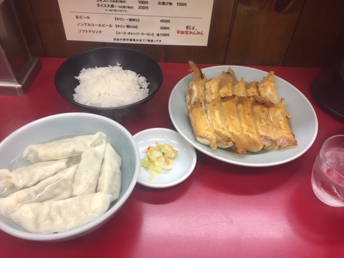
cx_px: 172
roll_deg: -5.2
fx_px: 288
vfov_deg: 48.2
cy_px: 129
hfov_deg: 61.7
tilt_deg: -43.2
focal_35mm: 29
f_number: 2.2
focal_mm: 4.15
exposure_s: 1/30
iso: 100
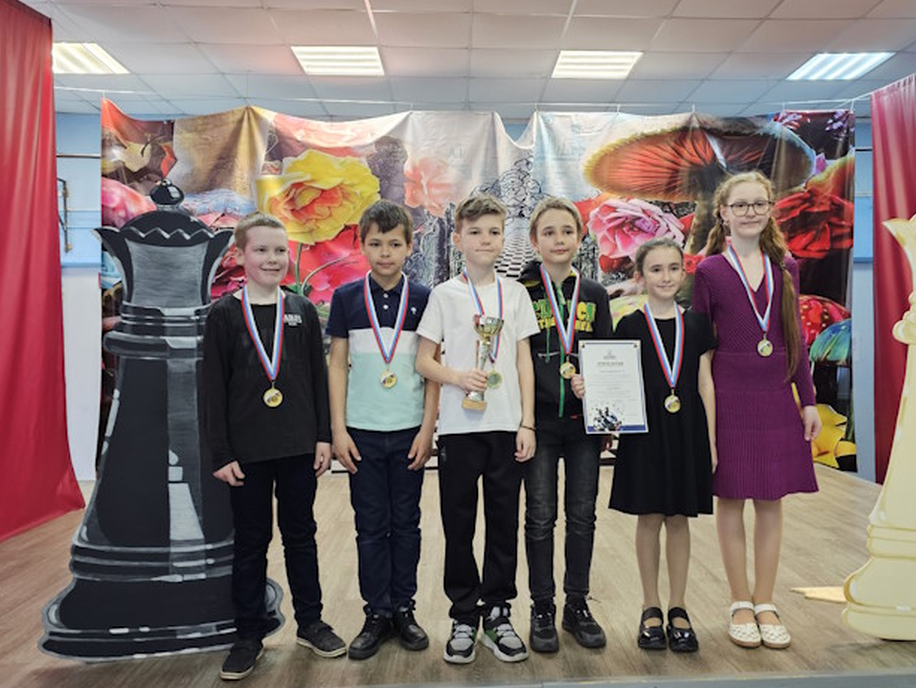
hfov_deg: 59.9
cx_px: 495
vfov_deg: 46.8
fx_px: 794
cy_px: 343
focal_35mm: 30
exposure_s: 1/100
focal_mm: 6.3
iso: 400
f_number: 1.7
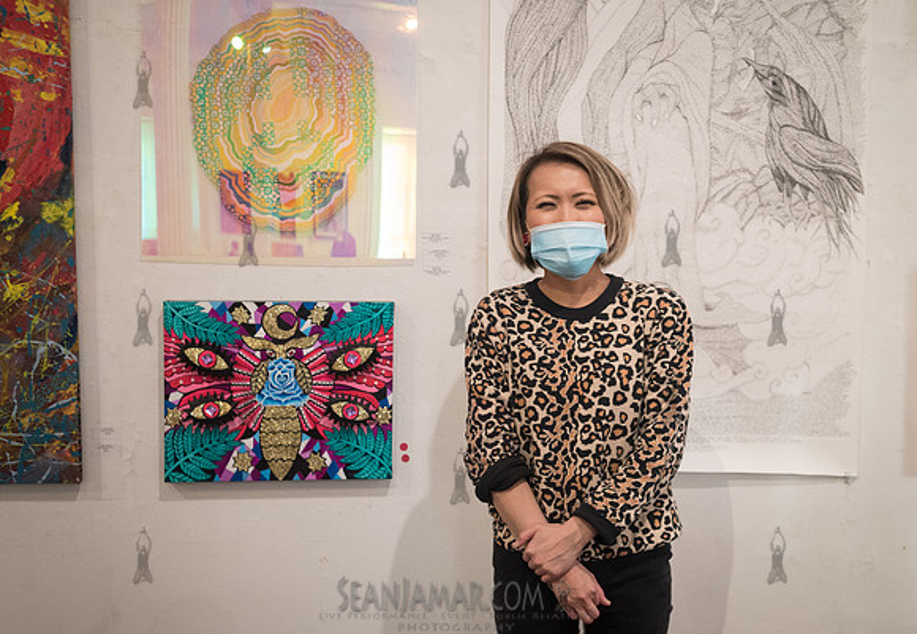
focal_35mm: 37
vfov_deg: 36.5
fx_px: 962
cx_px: 475
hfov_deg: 50.9
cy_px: 317
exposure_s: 1/125
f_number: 4
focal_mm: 35
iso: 3200
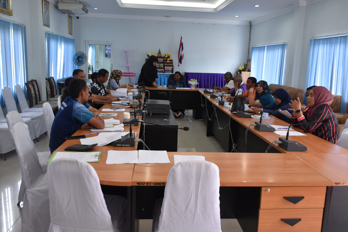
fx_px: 300
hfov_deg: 60.3
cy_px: 118
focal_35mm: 31
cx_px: 179
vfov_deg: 42.3
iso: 400
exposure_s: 1/60
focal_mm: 20
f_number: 4
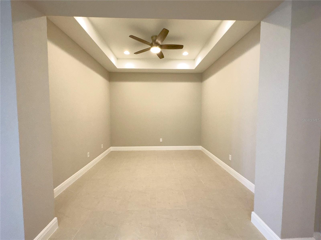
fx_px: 130
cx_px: 160
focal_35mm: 14
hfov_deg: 102.1
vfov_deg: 85.7
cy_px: 120
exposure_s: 1/120
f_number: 2.2
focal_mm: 2.22
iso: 500
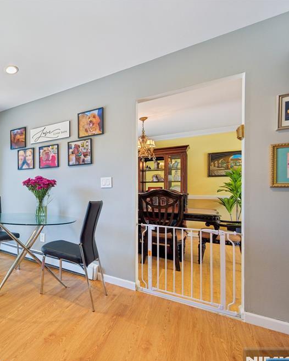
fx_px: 203
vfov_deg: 83.2
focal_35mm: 19
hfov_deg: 58.1
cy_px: 186
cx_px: 18
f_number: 4
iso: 200
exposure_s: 1/30
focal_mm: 8.7
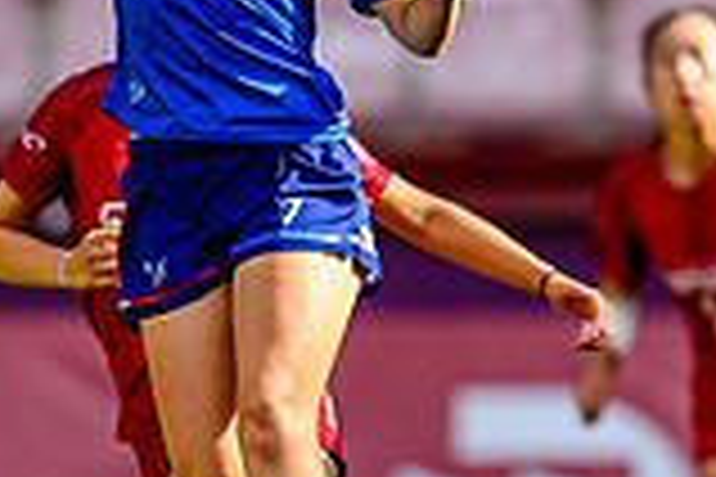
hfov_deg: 0.9
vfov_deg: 0.6
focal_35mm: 2379
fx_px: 47312
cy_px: 397
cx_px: 343
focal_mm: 400
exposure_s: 1/1250
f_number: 3.2
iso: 200
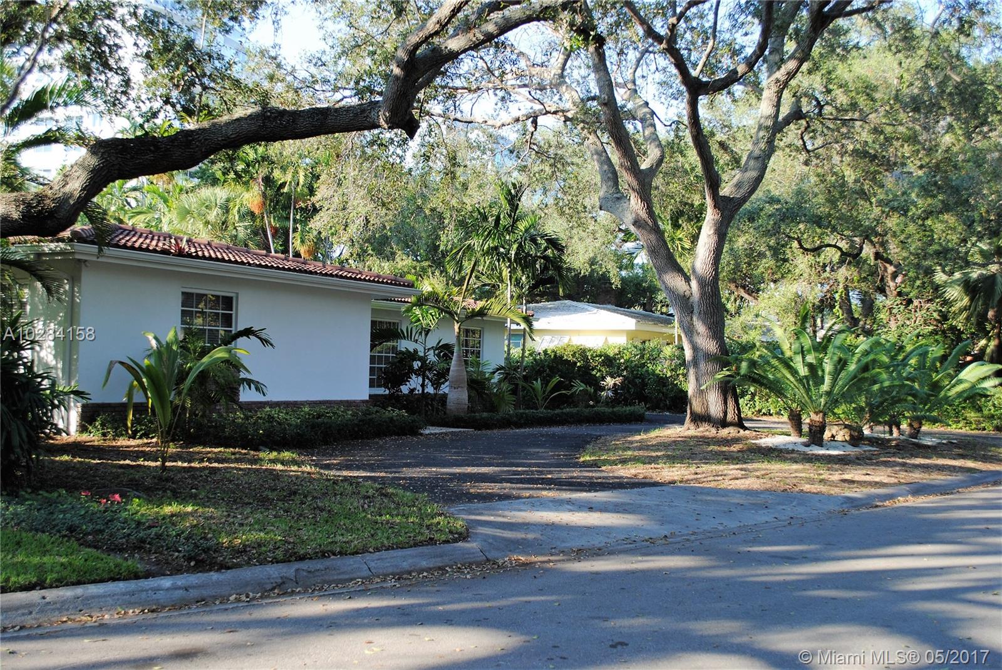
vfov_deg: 34.3
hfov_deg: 49.5
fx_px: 1086
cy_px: 335
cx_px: 501
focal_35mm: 39
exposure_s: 1/125
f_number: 5.6
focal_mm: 26
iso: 180
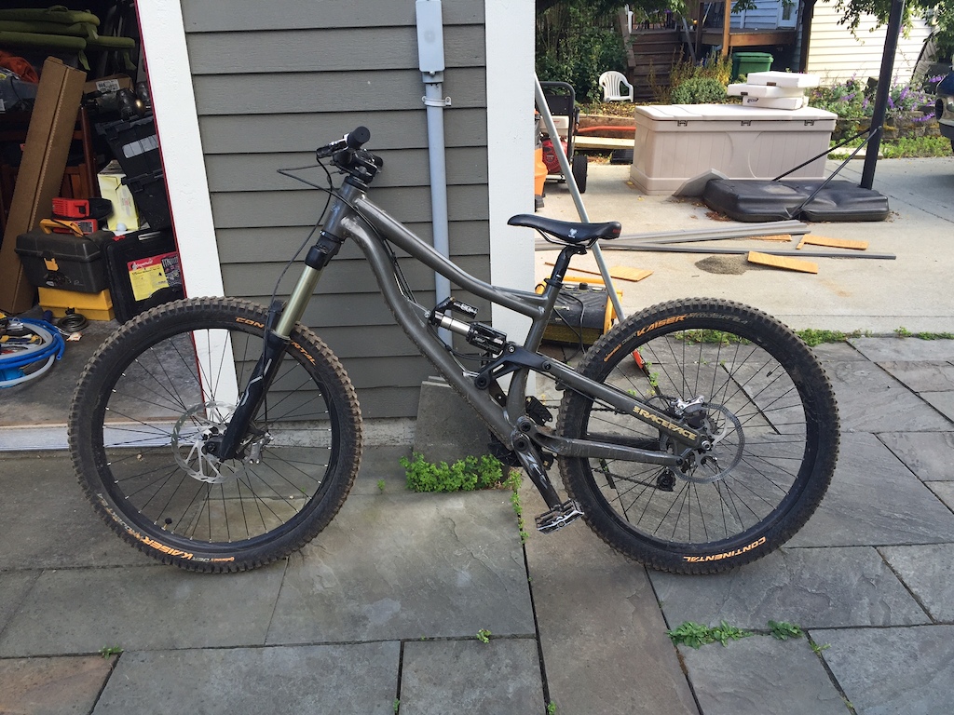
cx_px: 477
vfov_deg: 48.2
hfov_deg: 61.7
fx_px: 799
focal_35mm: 29
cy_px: 358
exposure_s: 1/60
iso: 32
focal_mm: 4.15
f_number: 2.2
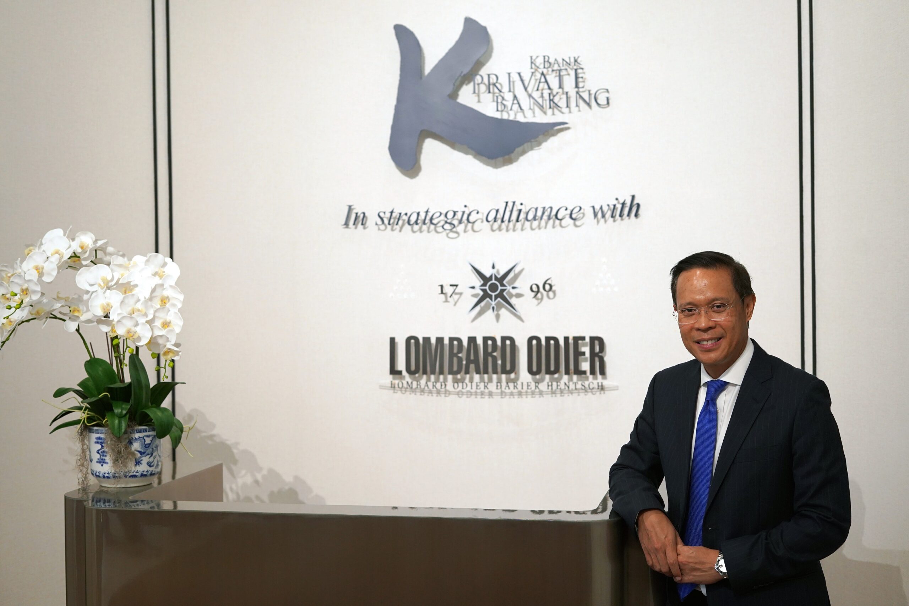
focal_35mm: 50
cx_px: 454
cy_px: 303
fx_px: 1262
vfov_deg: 27.0
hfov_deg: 39.6
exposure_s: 1/160
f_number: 4
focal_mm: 50
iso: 1600
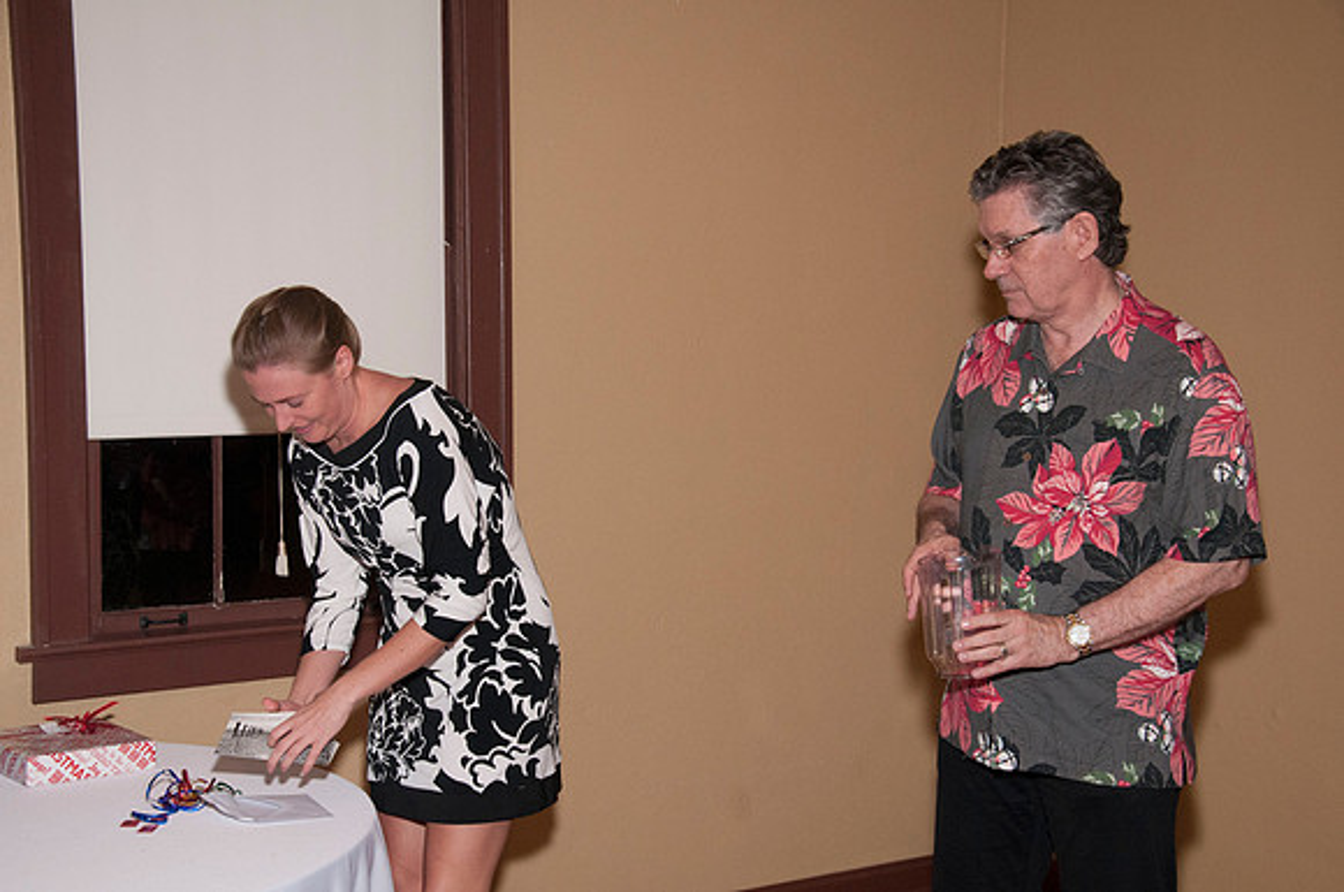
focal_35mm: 57
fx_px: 2125
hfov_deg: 35.1
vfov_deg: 23.7
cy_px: 446
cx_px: 672
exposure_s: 1/80
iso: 800
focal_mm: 38
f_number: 5.6
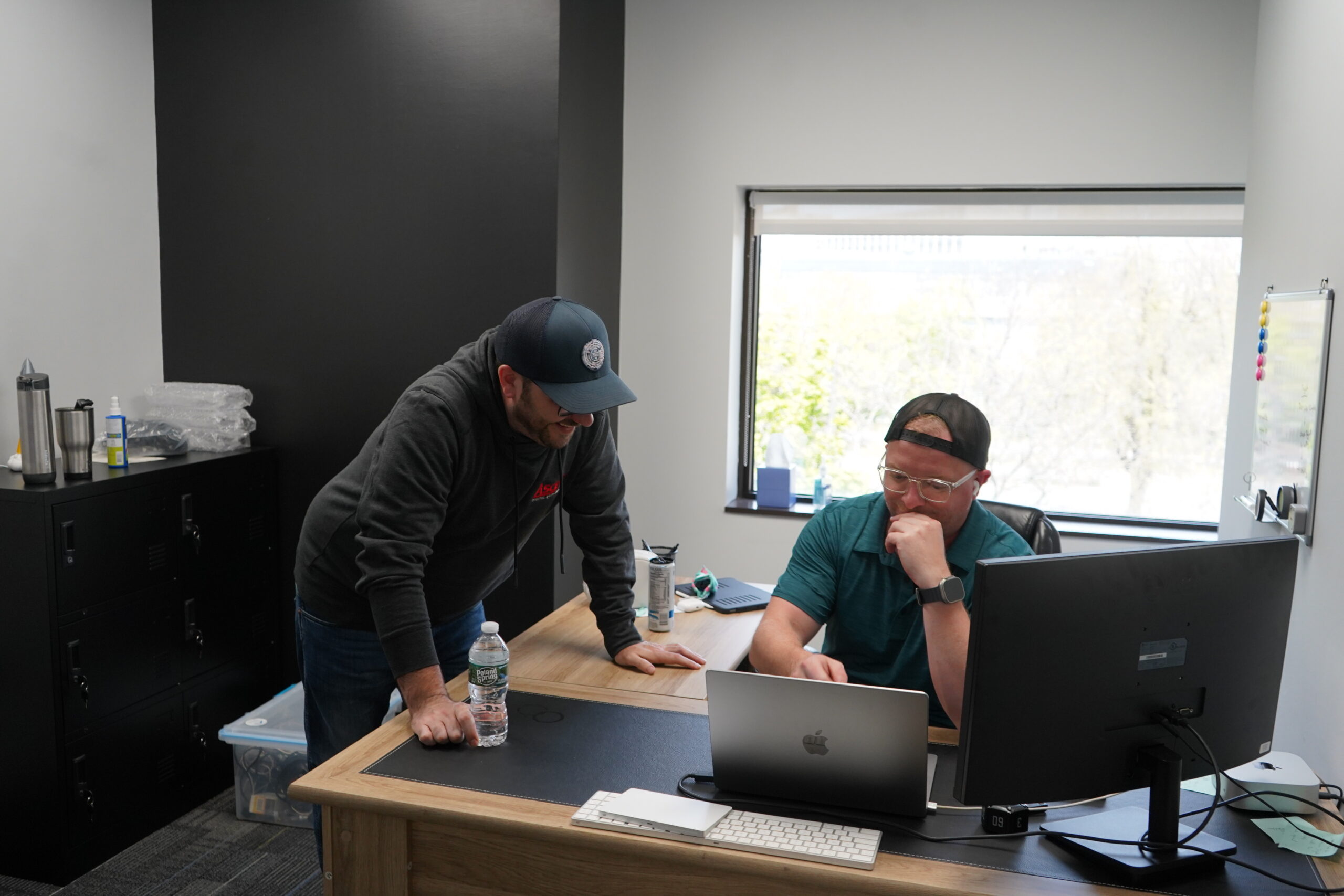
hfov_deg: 60.3
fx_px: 1157
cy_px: 448
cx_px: 672
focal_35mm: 31
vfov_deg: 42.3
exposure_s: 1/160
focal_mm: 31
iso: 1600
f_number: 4
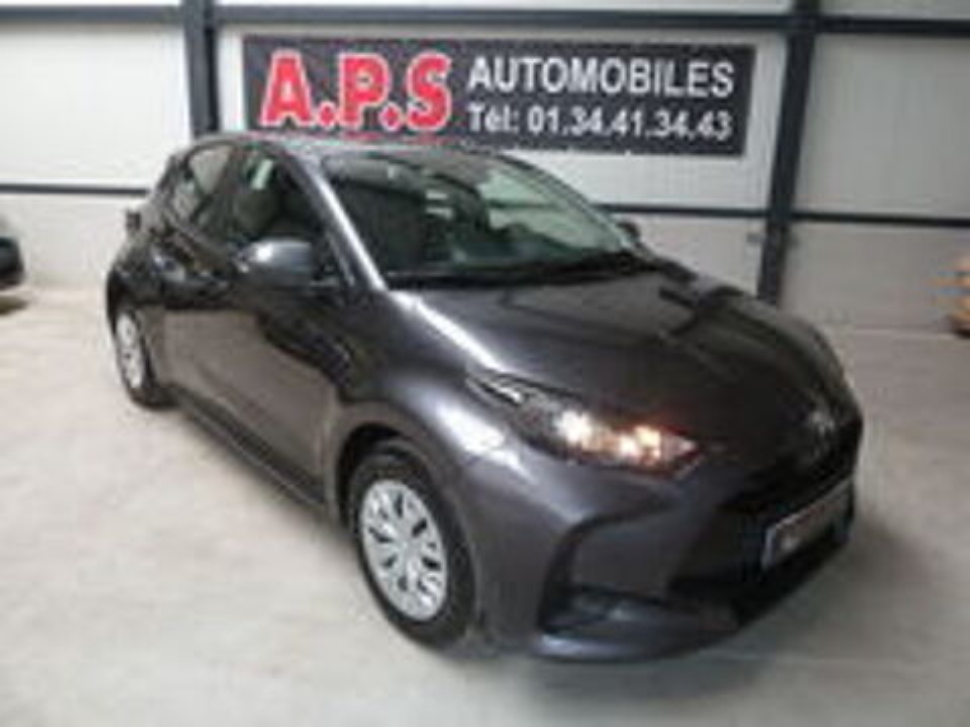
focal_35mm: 25
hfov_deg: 69.4
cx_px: 485
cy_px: 364
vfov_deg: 54.9
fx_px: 701
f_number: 3.3
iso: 160
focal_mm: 4.1
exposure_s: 1/30
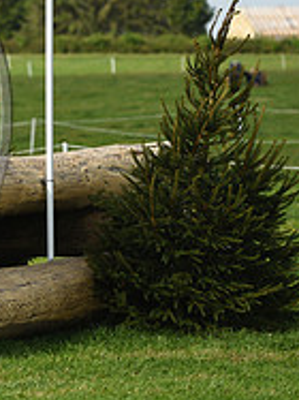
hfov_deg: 4.4
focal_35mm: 334
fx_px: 3851
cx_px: -233
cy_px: 86
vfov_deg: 5.9
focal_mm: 112
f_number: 3.5
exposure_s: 1/1250
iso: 110
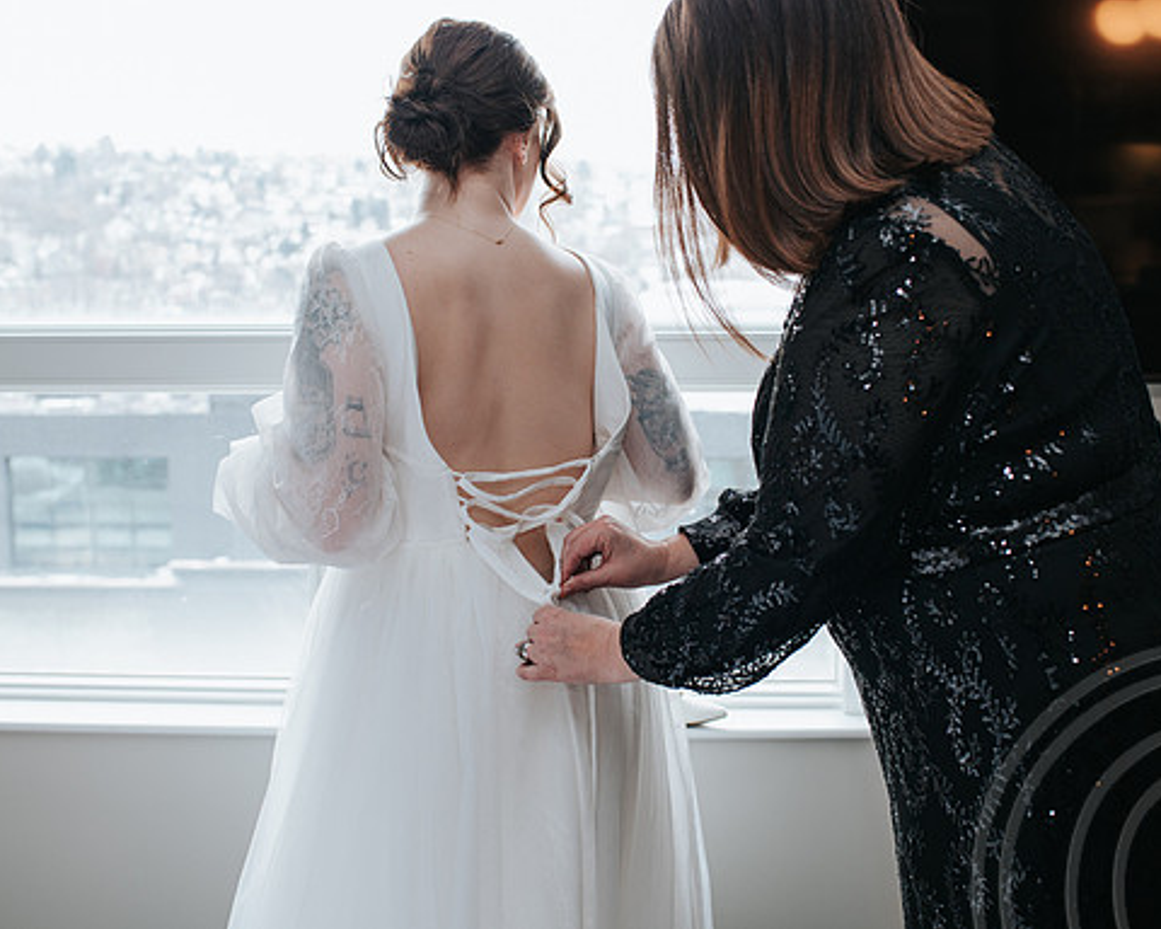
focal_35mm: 42
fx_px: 1443
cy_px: 465
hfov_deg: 43.8
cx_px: 599
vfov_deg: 35.7
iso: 560
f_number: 3.5
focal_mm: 35
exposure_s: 1/200
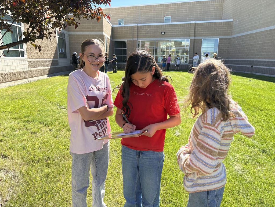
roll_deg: -0.9
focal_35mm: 26
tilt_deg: -11.7
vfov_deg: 53.1
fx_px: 207
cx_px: 138
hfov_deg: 67.3
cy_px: 104
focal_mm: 5.96
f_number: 1.6
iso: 50
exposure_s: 1/1135
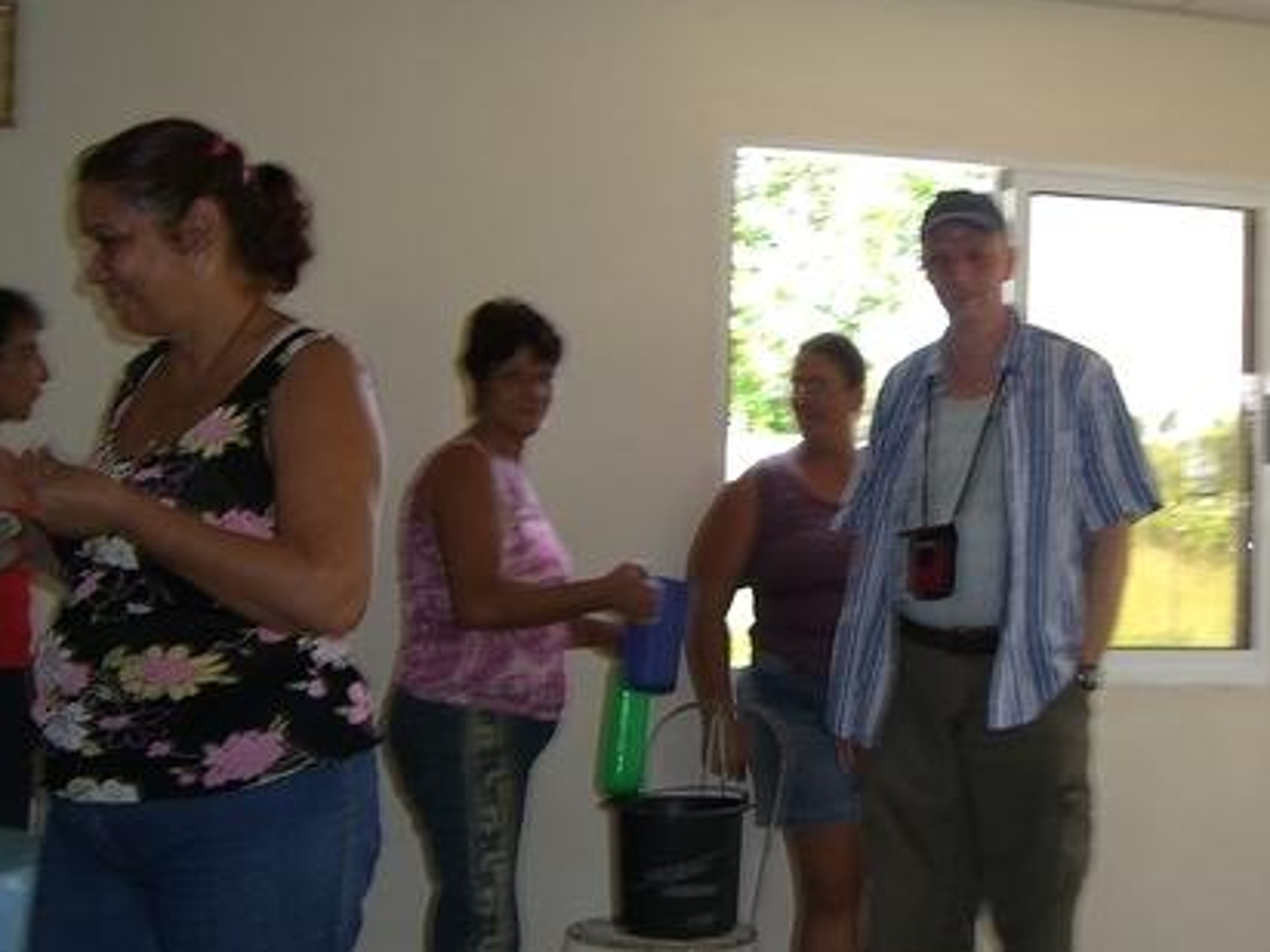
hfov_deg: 32.5
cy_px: 428
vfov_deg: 24.8
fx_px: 2165
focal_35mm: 59
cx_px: 835
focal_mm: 7.9
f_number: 2.8
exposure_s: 1/80
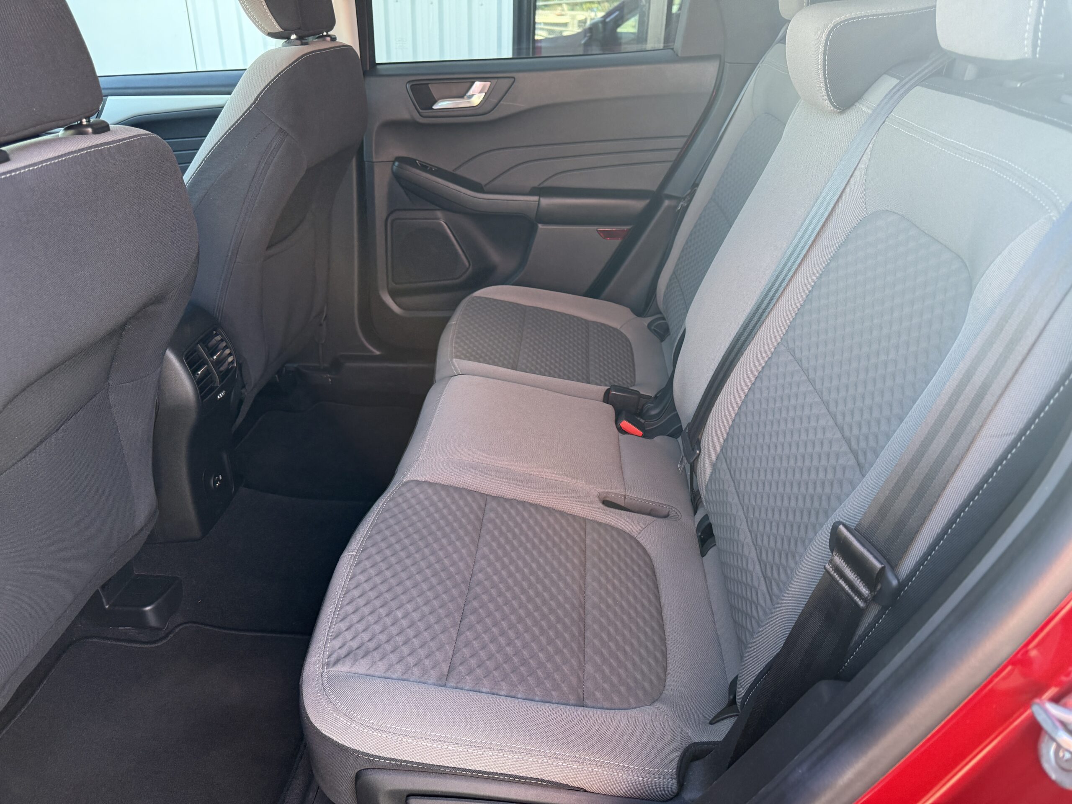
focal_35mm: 24
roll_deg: -0.4
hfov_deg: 71.6
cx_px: 536
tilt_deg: -27.8
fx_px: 743
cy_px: 402
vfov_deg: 56.8
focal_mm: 6.76
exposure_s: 1/137
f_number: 1.78
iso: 160
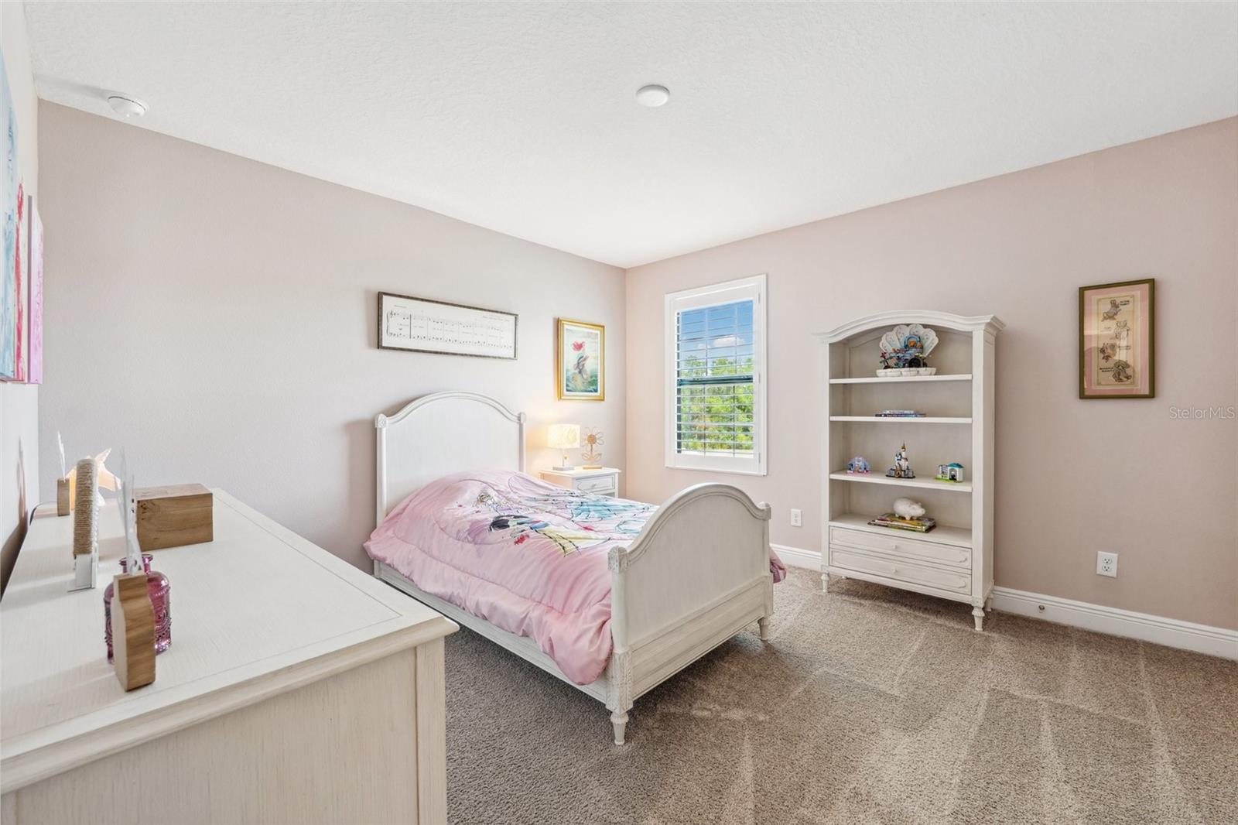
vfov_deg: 81.2
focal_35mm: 14
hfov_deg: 104.3
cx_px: 619
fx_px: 481
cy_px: 412
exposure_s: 1/6
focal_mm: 14
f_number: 8
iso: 200
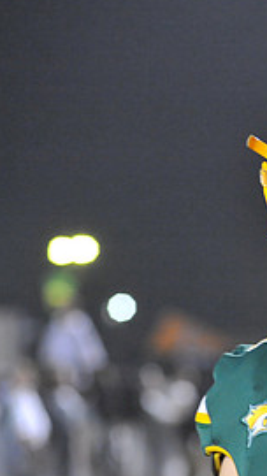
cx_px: 492
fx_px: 3822
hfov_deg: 4.0
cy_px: 285
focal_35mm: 303
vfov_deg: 7.1
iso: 4000
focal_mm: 135
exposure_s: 1/160
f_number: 4
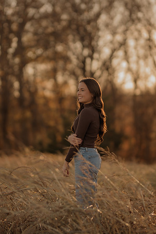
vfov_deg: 16.1
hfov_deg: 10.8
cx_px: 78
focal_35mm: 127
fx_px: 825
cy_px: 117
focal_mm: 85
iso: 200
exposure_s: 1/1600
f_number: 1.4
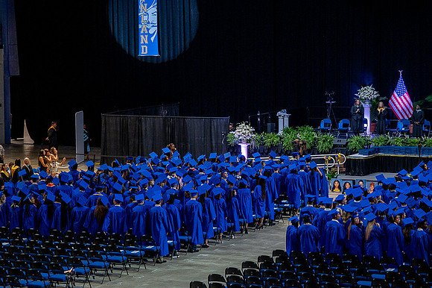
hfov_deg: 17.1
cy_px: 144
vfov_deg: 11.4
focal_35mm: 120
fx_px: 1439
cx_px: 216
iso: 1600
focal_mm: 120
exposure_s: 1/200
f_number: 4.8
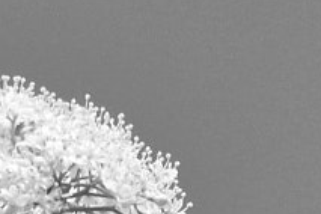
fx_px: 27122
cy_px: 434
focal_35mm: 3042
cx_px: 446
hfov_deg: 0.7
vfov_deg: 0.5
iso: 160
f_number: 11
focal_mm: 270
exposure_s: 1/320
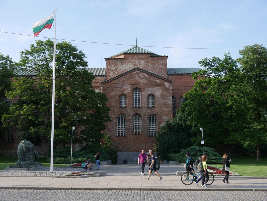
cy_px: 100
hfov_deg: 41.2
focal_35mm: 46
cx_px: 134
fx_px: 355
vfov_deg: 31.5
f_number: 7.1
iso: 200
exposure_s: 1/200
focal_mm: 23
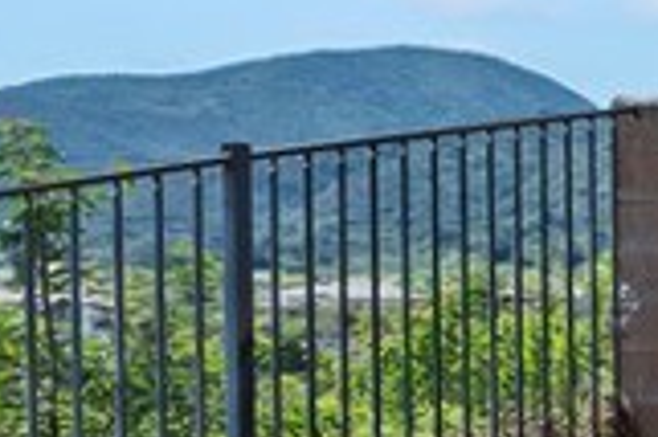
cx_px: 1667
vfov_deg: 15.1
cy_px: 423
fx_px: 1625
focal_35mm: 89
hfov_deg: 13.9
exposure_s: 1/200
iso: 500
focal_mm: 14
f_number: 14
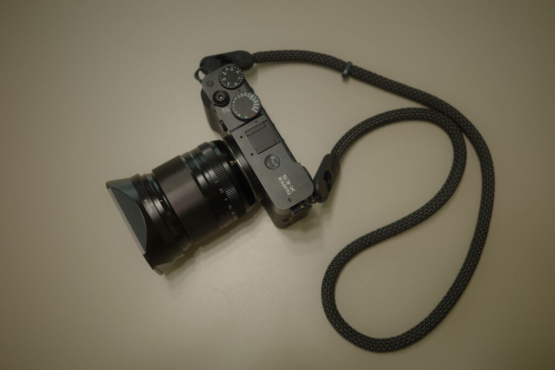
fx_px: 617
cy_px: 185
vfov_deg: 33.4
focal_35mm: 40
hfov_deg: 48.5
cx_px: 278
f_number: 2.8
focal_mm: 26
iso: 125
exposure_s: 1/40
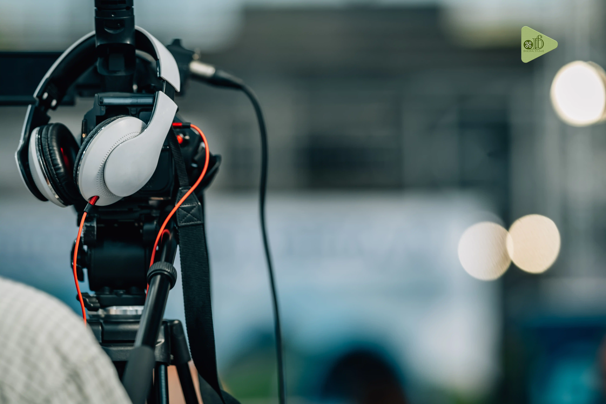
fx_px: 2272
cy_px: 202
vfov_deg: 10.2
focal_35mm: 135
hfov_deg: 15.2
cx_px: 303
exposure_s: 1/200
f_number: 2.2
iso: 200
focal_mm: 135
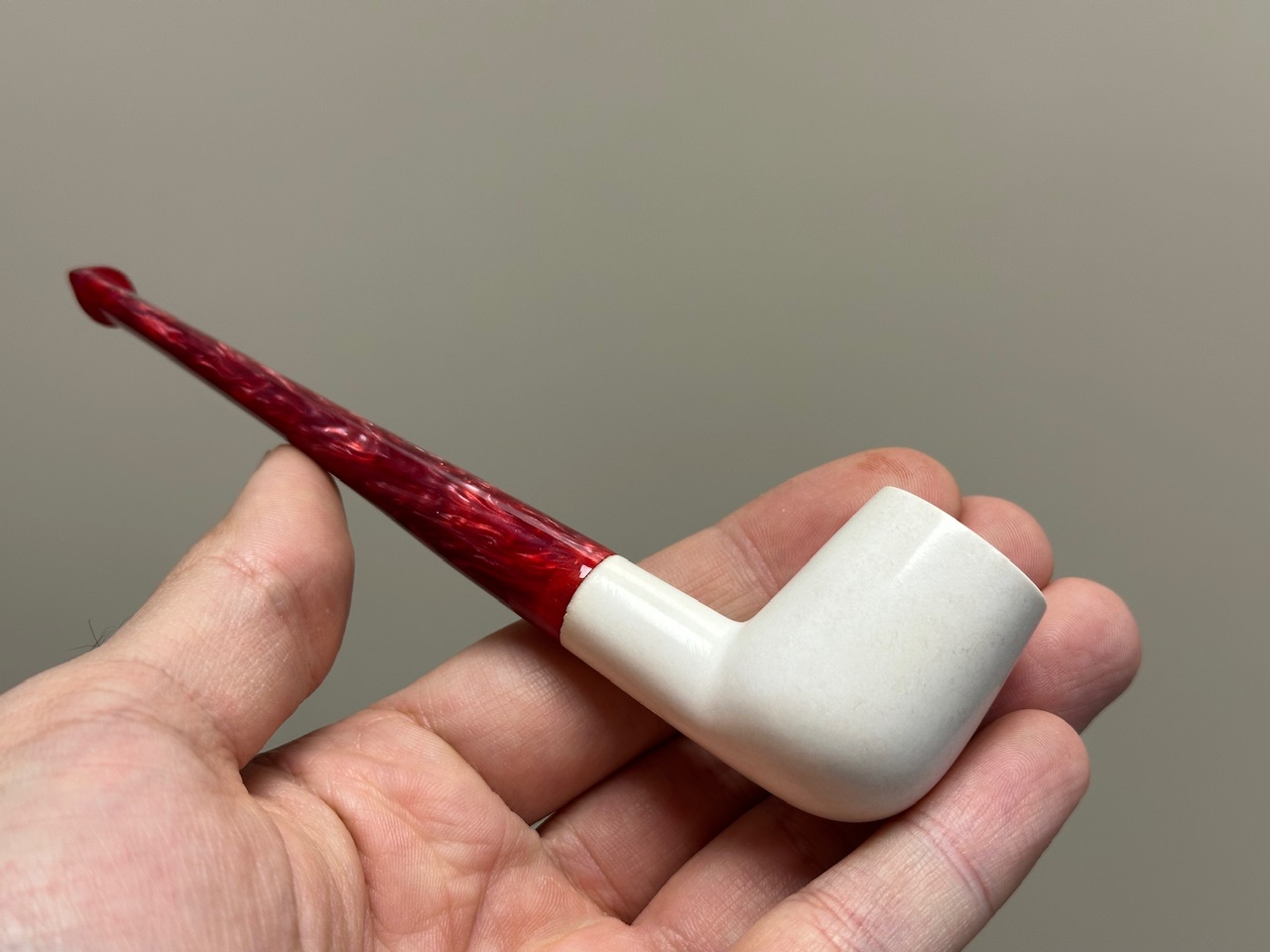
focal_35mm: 48
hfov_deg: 39.7
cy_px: 476
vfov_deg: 30.3
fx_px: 1761
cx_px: 635
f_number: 1.78
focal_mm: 6.86
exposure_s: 1/100
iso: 64
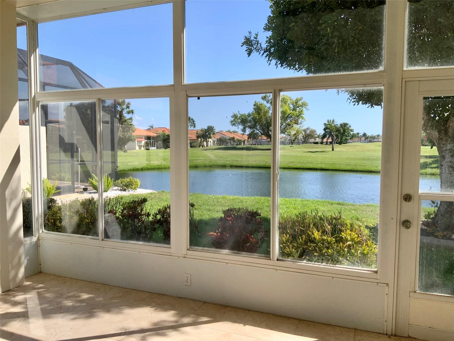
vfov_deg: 48.2
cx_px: 227
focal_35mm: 29
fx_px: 380
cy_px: 170
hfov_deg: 61.7
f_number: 1.8
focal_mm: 3
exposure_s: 1/1311
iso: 16
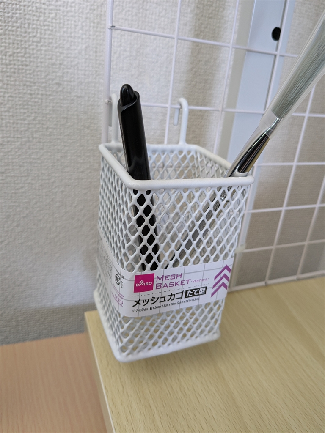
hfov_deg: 51.4
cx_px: 162
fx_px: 338
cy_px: 216
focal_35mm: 27
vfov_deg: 65.3
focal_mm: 4.38
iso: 112
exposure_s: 1/24
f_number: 1.73
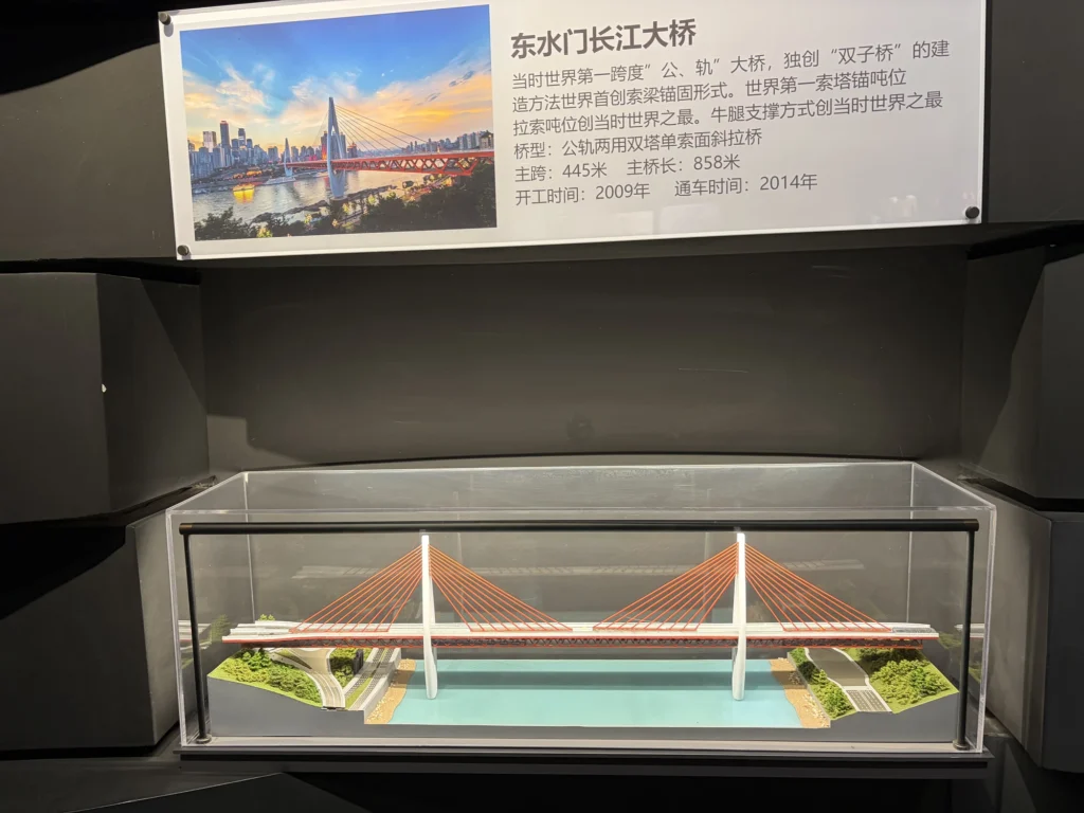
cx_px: 542
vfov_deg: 53.1
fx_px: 814
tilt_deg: -5.4
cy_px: 406
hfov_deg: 67.3
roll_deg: +1.0
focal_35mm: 26
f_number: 1.6
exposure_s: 1/50
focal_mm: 5.96
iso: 125
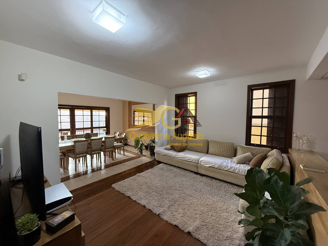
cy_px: 123
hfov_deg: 102.1
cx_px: 164
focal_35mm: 14
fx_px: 133
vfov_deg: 85.7
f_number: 2.2
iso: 400
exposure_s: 1/60
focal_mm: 2.22
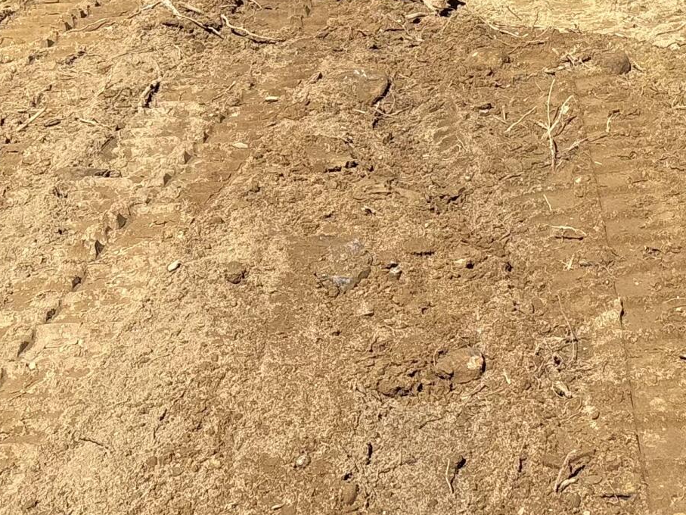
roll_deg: +0.3
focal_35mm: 86
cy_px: -246
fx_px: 1704
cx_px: 701
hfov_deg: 21.9
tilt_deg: -4.2
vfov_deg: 15.8
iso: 50
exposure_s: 1/2639
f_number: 1.6
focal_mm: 5.96
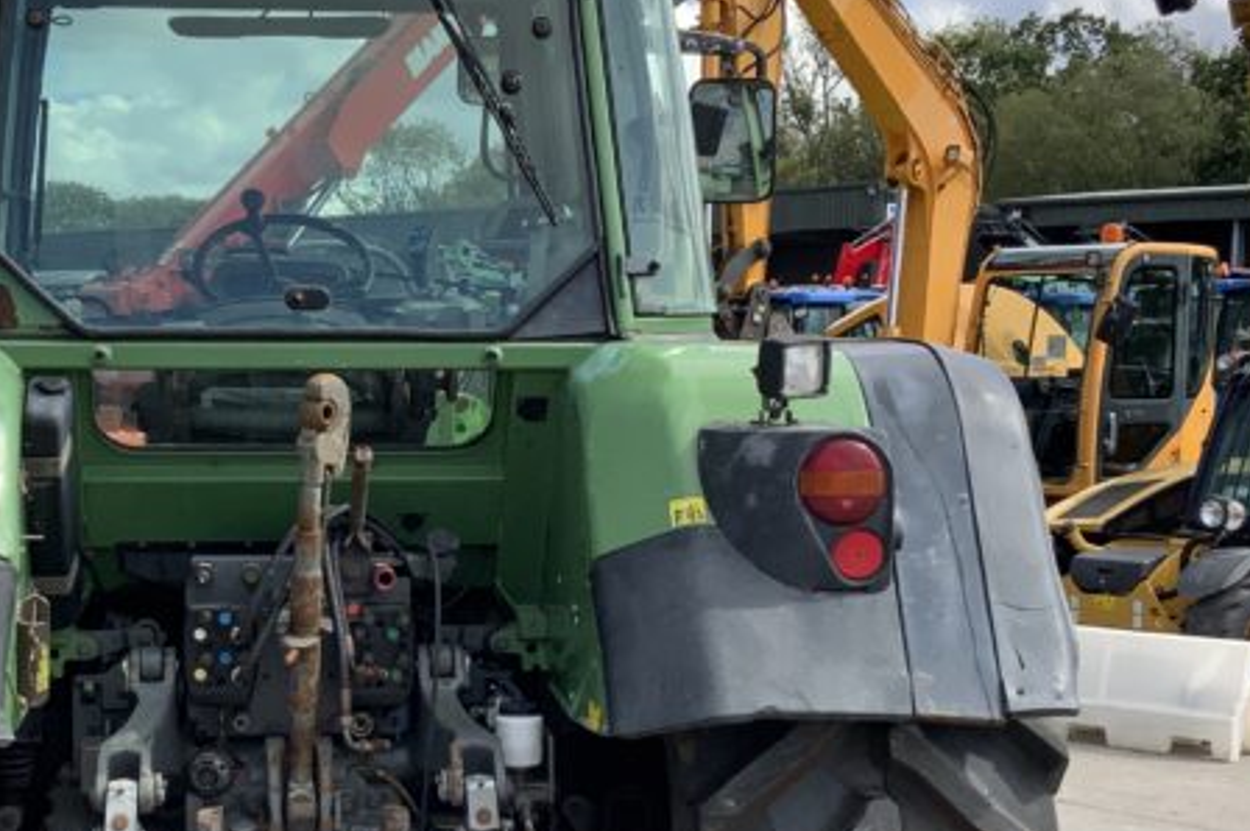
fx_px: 2394
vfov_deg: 19.6
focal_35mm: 69
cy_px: 561
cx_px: 485
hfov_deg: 29.2
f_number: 1.8
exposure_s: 1/1250
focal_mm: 3
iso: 16
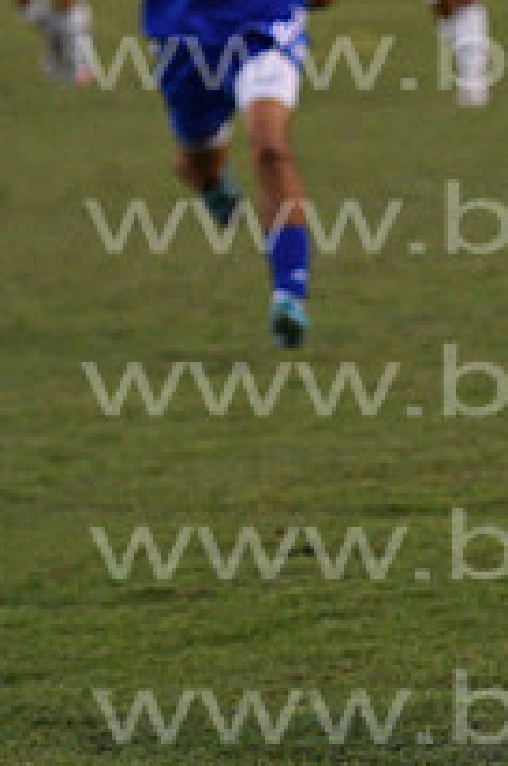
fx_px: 9481
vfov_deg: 4.6
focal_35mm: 446
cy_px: 308
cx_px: 938
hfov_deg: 3.1
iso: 3200
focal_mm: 105
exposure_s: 1/800
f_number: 3.2
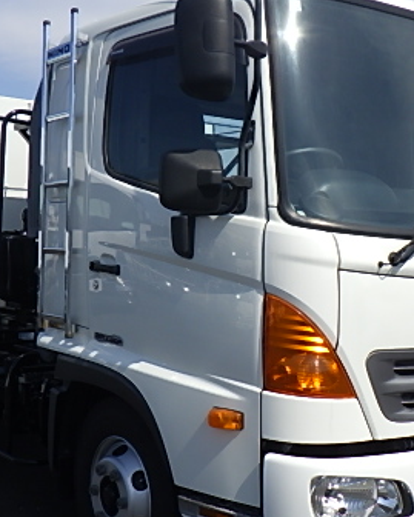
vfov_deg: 36.0
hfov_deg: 29.0
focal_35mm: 52
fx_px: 796
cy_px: 280
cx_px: 257
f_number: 4.2
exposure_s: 1/1250
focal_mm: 5
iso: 125
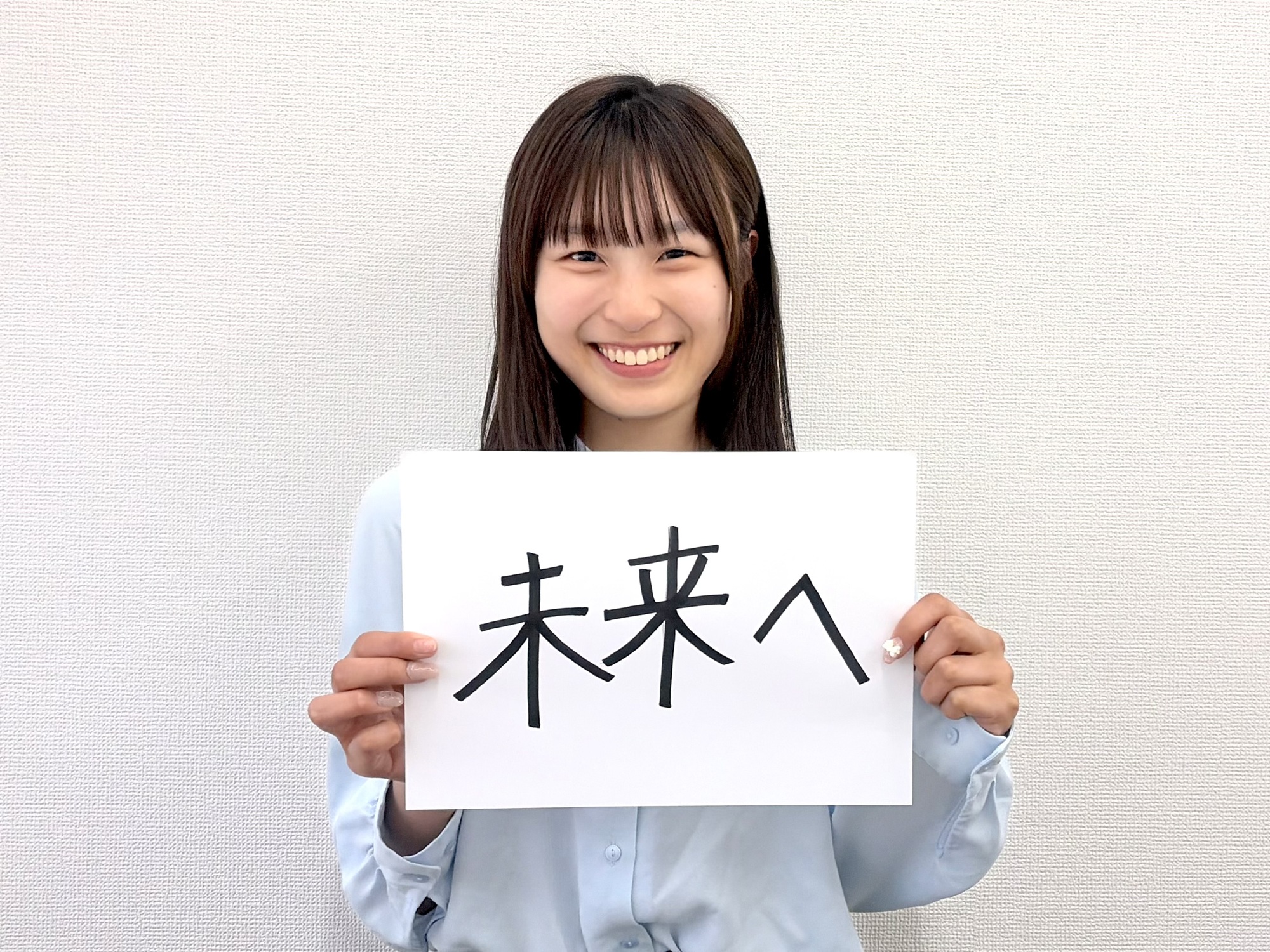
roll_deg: -0.8
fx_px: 954
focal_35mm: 26
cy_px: 476
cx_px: 635
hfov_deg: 67.3
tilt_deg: -1.5
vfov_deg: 53.1
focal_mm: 5.96
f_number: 1.6
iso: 200
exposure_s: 1/244
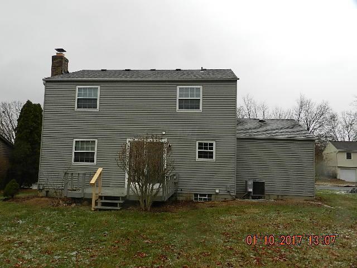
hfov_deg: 63.4
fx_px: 289
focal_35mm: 28
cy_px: 134
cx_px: 178
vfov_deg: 49.7
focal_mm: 5
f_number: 3.6
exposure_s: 1/320
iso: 160
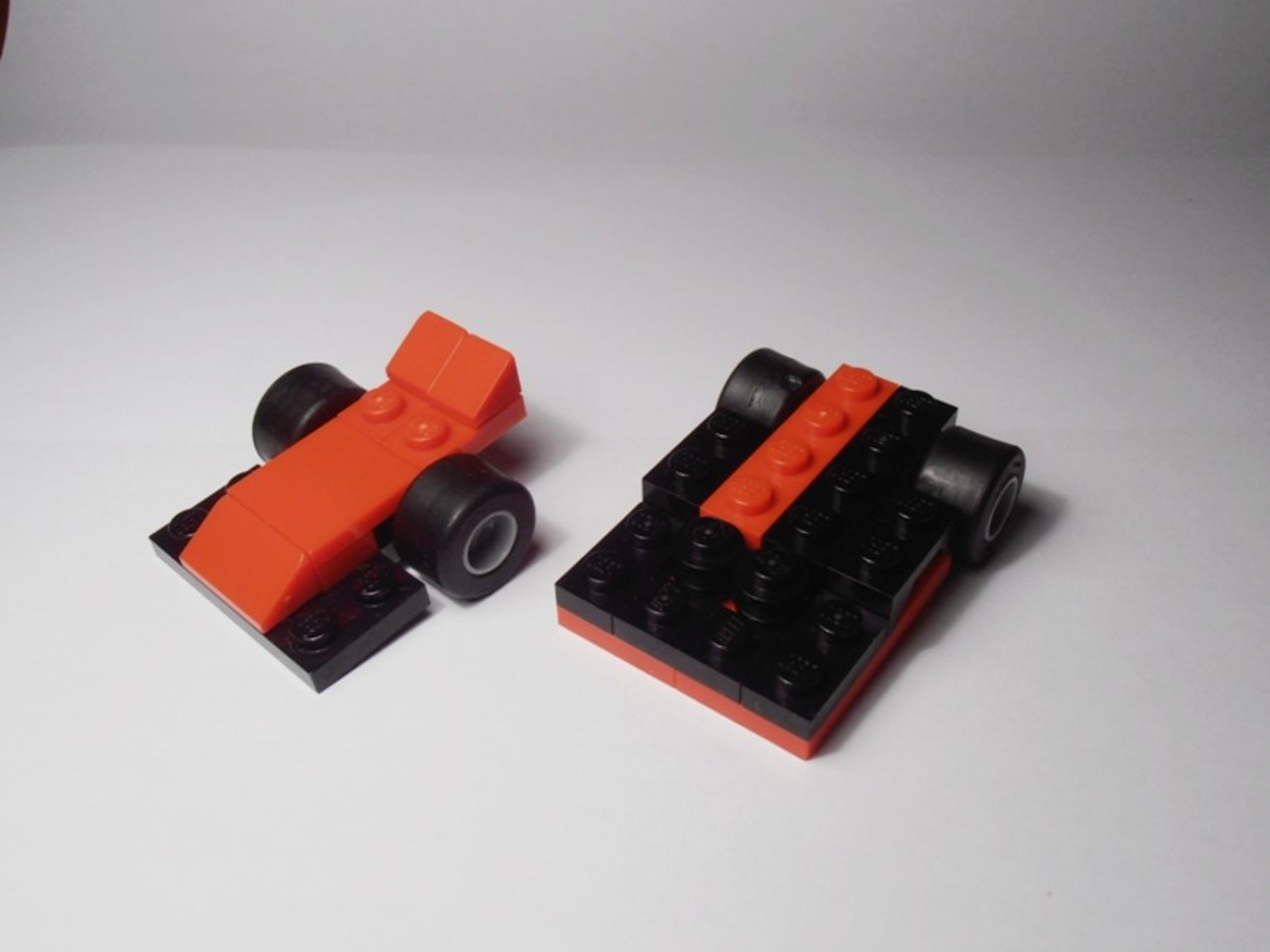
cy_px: 476
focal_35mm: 37
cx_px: 635
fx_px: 1357
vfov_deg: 38.7
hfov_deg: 50.1
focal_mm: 6.61
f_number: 3.9
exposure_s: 1/100
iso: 80
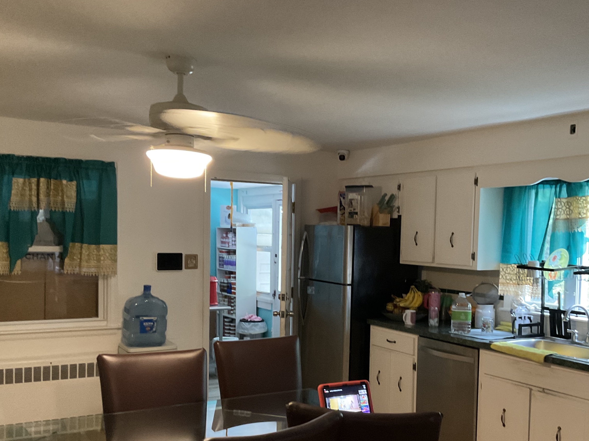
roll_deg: -1.3
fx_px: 664
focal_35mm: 39
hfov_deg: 47.8
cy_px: 274
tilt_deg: -2.9
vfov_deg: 36.6
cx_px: 324
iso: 400
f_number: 1.8
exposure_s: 1/30
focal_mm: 3
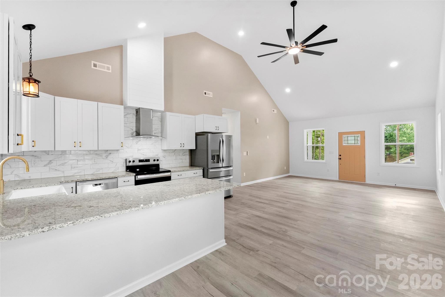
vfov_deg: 81.3
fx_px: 173
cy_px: 148
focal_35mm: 14
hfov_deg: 104.2
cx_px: 222
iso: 2000
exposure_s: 1/40
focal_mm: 14
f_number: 9
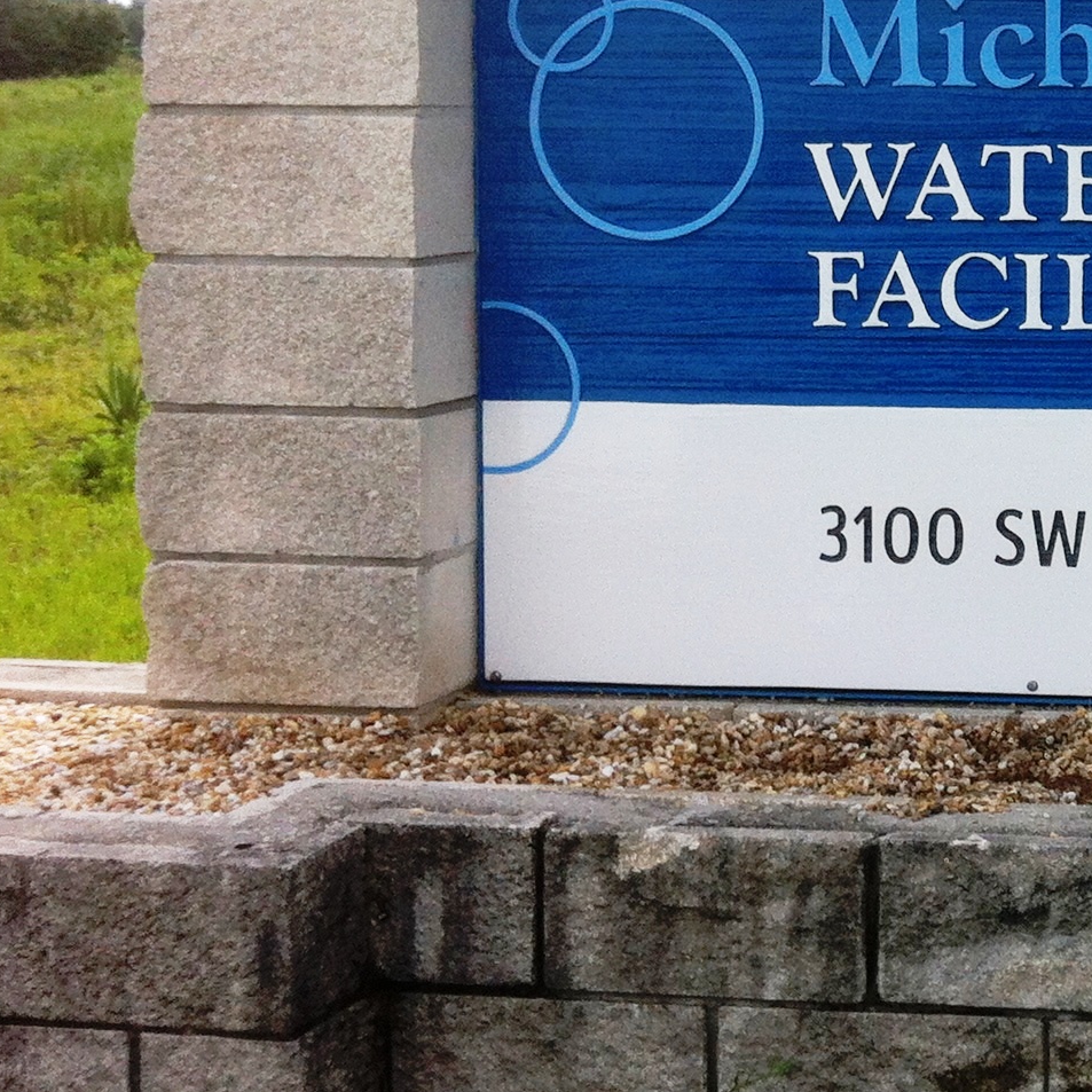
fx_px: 2998
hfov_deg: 19.1
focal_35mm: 84
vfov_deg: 20.4
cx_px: 1416
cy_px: 245
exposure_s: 1/794
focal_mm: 3.85
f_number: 2.8
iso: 80
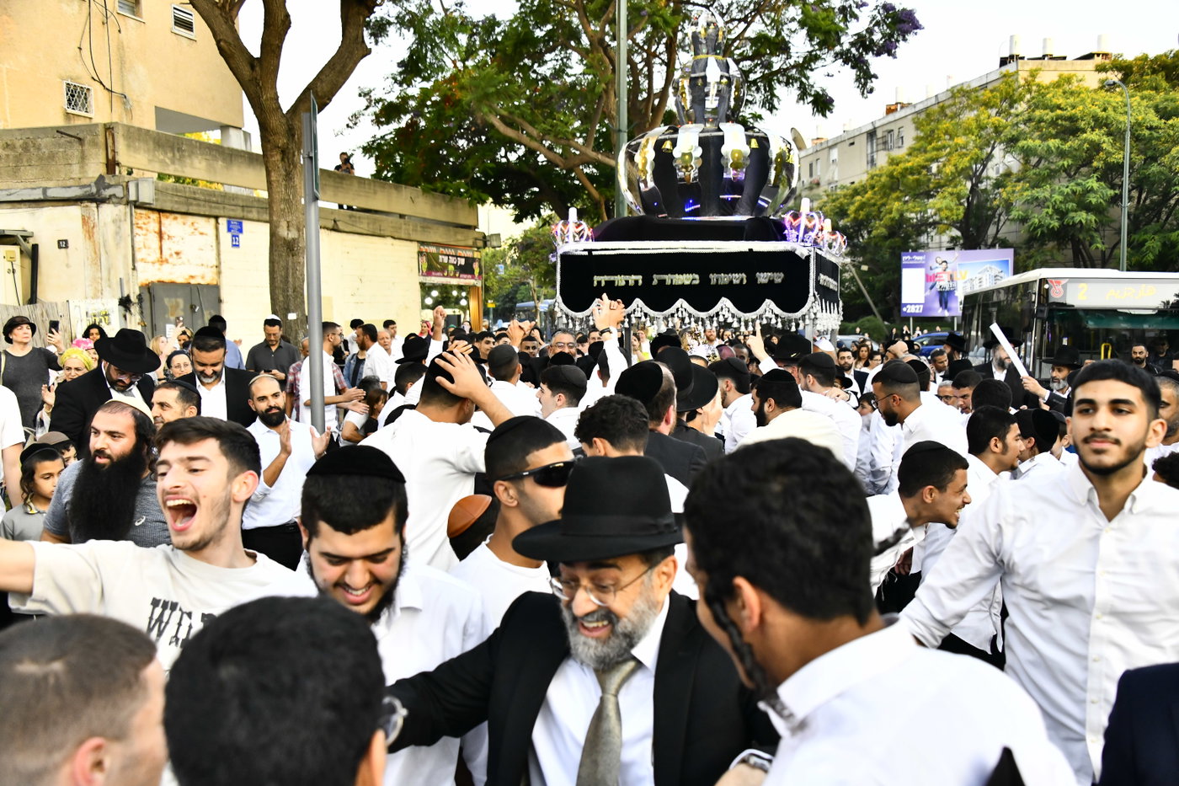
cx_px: 590
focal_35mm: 35
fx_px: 1146
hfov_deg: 54.4
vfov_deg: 37.8
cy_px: 393
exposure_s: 1/500
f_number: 5.6
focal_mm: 35
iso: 2000
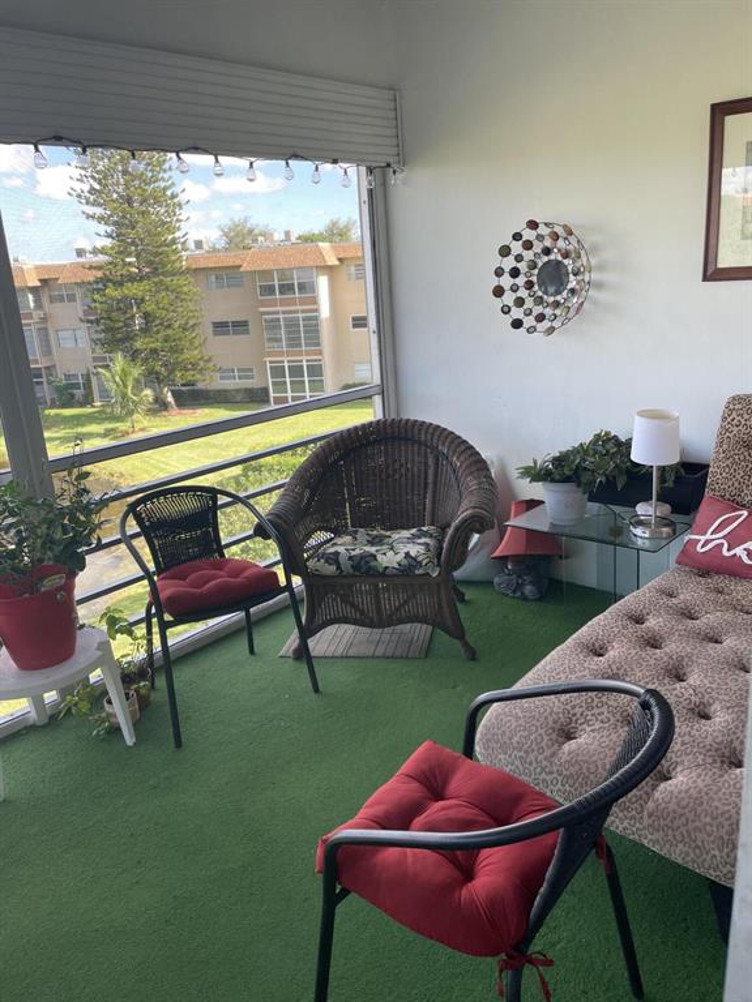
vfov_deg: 67.3
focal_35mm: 26
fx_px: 753
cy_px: 501
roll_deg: +5.6
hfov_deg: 53.1
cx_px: 376
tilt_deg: -15.0
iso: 32
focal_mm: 4.2
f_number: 1.6
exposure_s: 1/175
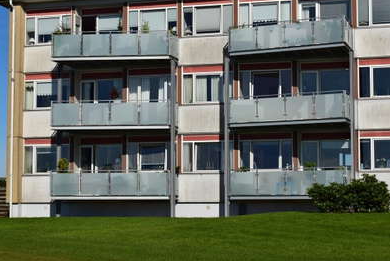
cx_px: 190
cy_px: 122
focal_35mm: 89
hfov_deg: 23.0
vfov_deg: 15.5
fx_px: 960
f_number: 11
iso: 200
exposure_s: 1/800
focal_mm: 55
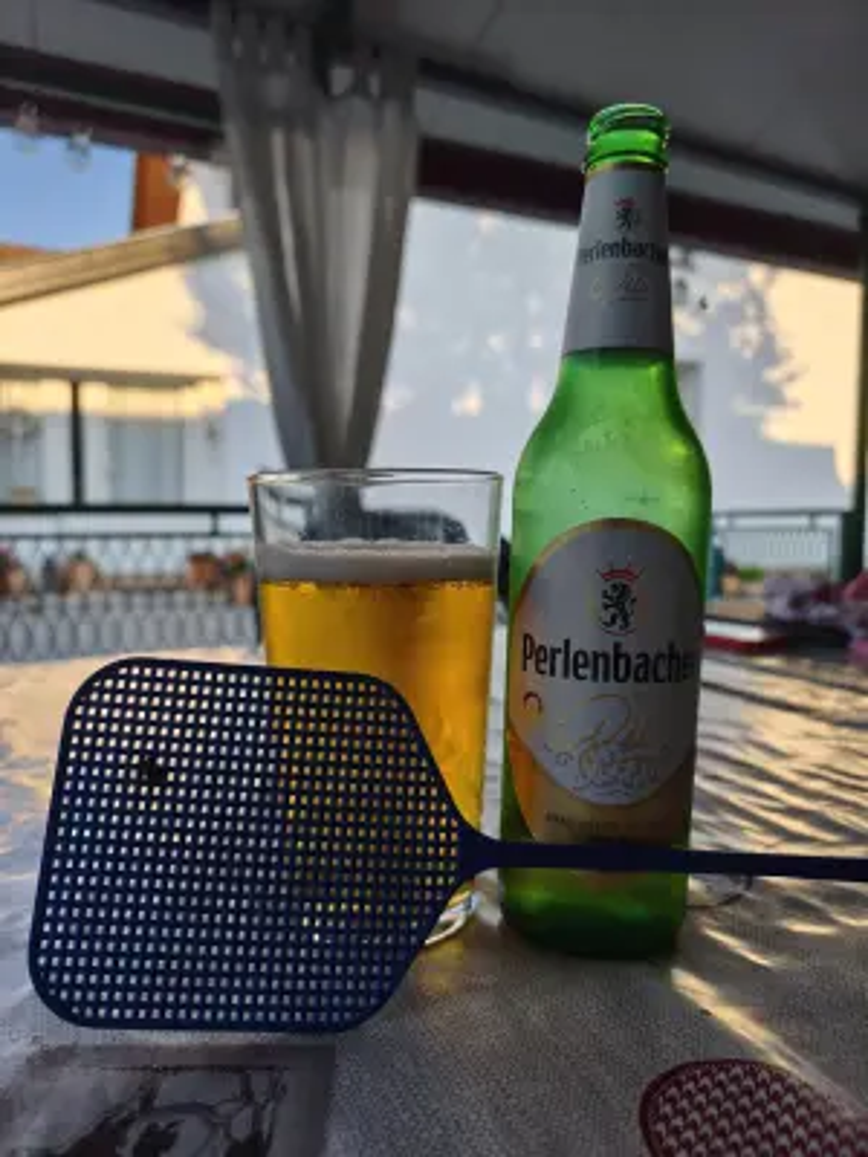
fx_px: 769
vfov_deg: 73.9
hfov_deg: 58.9
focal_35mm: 23
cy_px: 578
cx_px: 434
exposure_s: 1/100
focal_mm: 6.06
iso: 80
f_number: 1.7
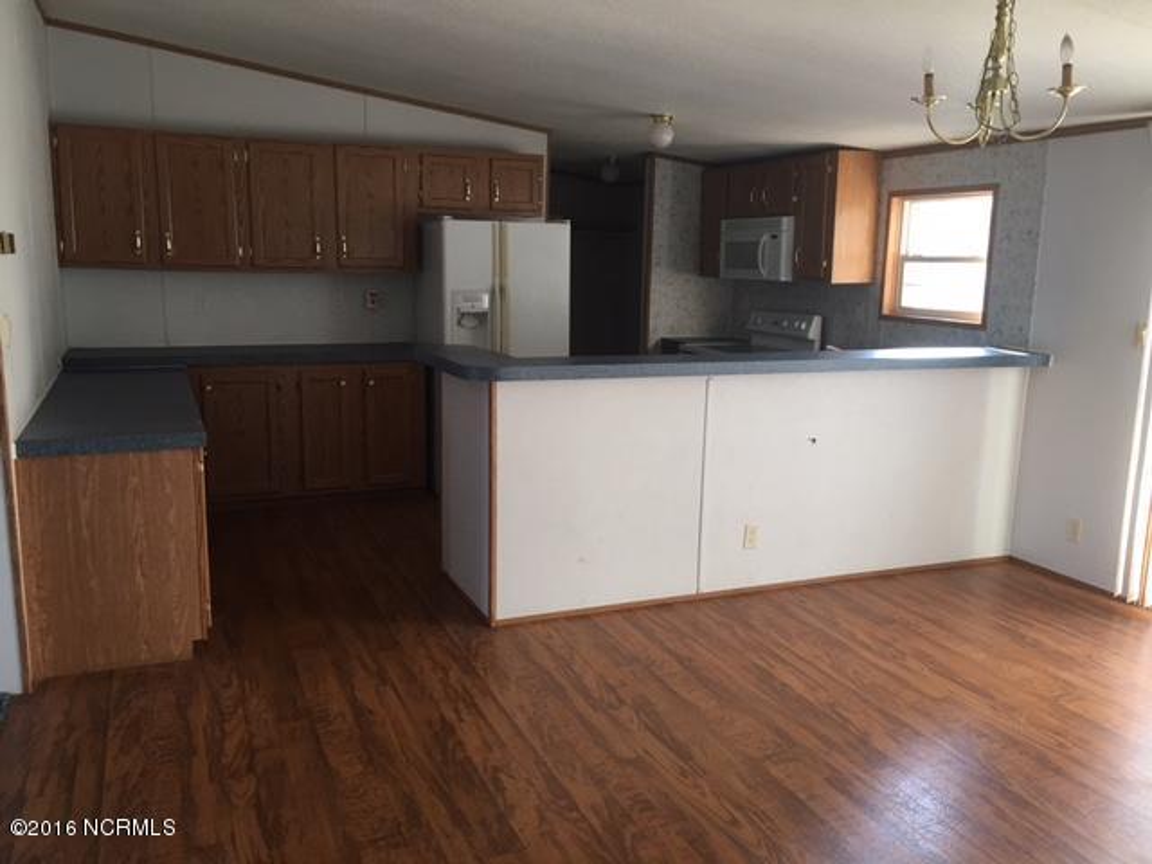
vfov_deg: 48.2
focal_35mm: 29
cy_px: 432
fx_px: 965
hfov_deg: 61.7
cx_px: 576
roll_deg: -0.5
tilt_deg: -11.1
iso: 32
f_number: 2.2
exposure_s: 1/15
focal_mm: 4.15
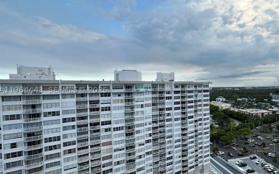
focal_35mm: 19
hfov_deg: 86.1
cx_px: 176
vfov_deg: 62.2
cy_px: 90
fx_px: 145
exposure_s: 1/319
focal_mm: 2.22
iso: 40
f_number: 2.2
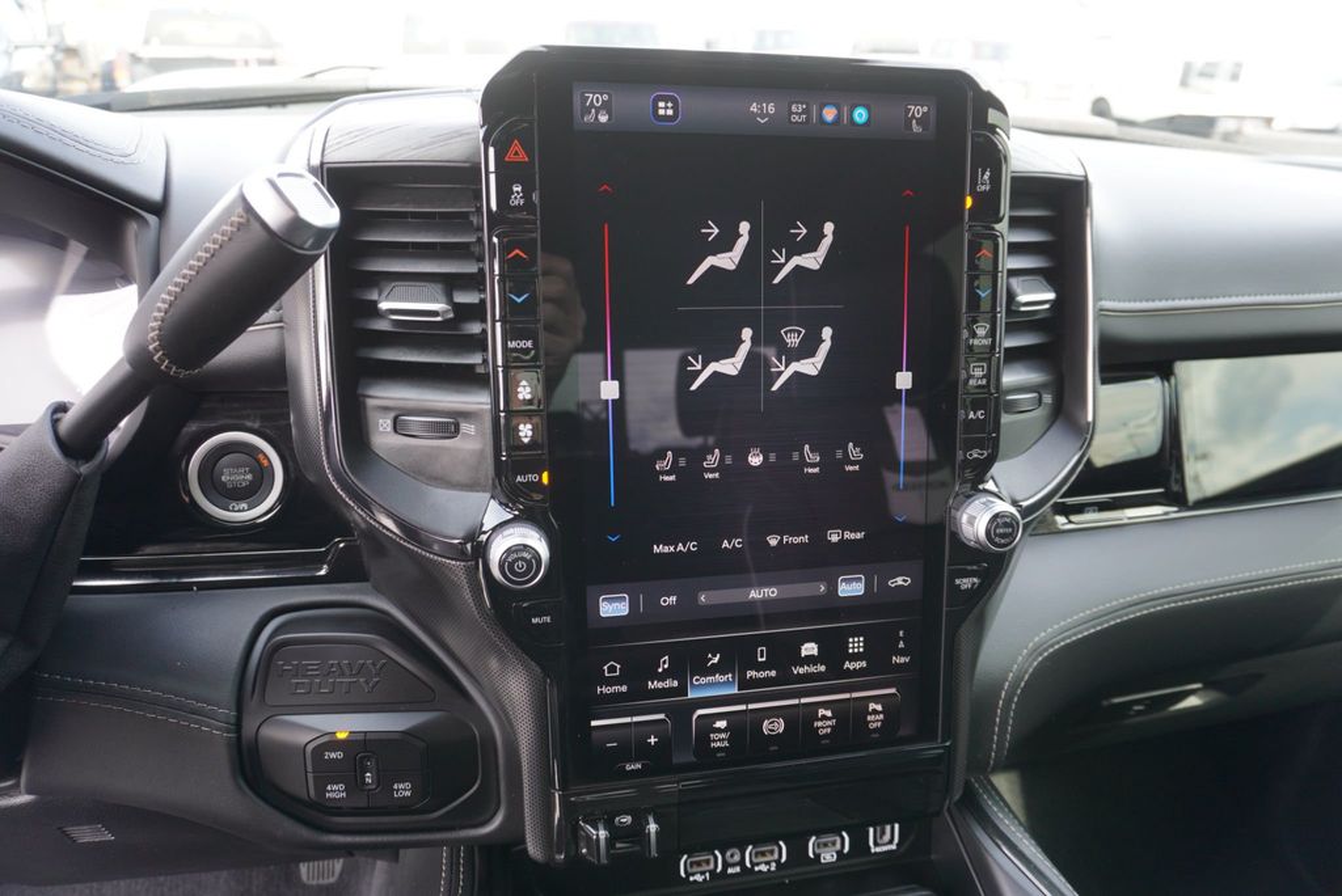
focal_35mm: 24
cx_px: 671
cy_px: 448
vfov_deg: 53.2
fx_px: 895
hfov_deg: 73.7
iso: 160
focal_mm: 16
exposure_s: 1/60
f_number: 4
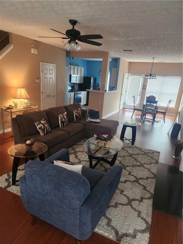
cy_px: 122
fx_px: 162
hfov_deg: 58.9
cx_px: 92
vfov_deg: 73.9
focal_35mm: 23
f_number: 1.8
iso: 1000
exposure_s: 1/120
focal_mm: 5.4
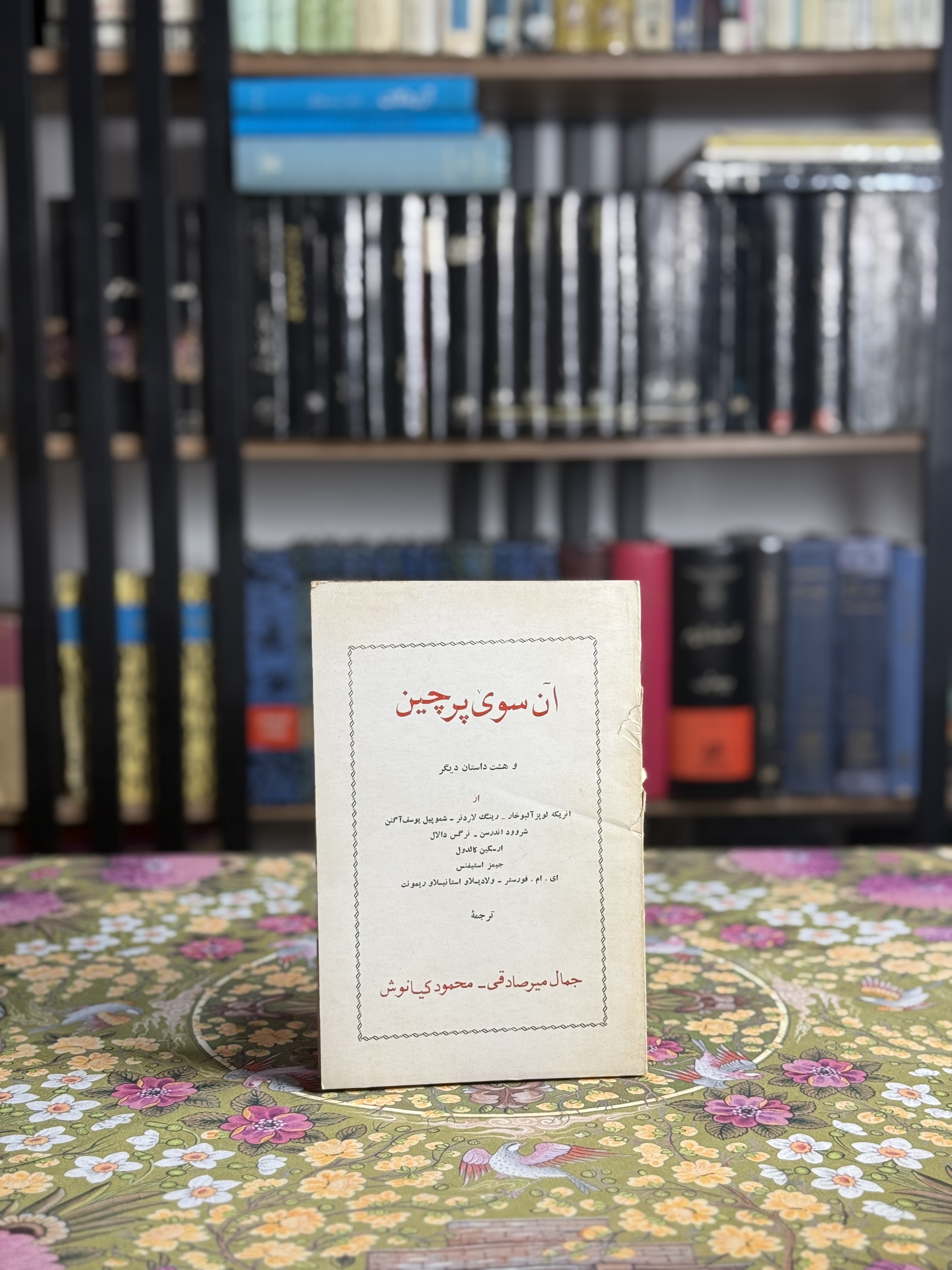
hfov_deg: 30.3
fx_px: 1760
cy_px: 635
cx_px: 476
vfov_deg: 39.7
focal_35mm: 48
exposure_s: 1/100
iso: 80
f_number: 1.78
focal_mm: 6.76
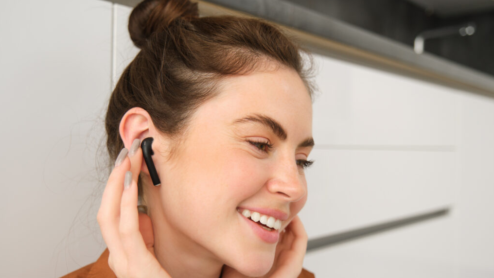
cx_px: 247
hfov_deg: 52.8
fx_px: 498
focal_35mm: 38
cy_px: 151
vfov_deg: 31.2
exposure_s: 1/125
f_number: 2.8
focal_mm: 24.2
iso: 320
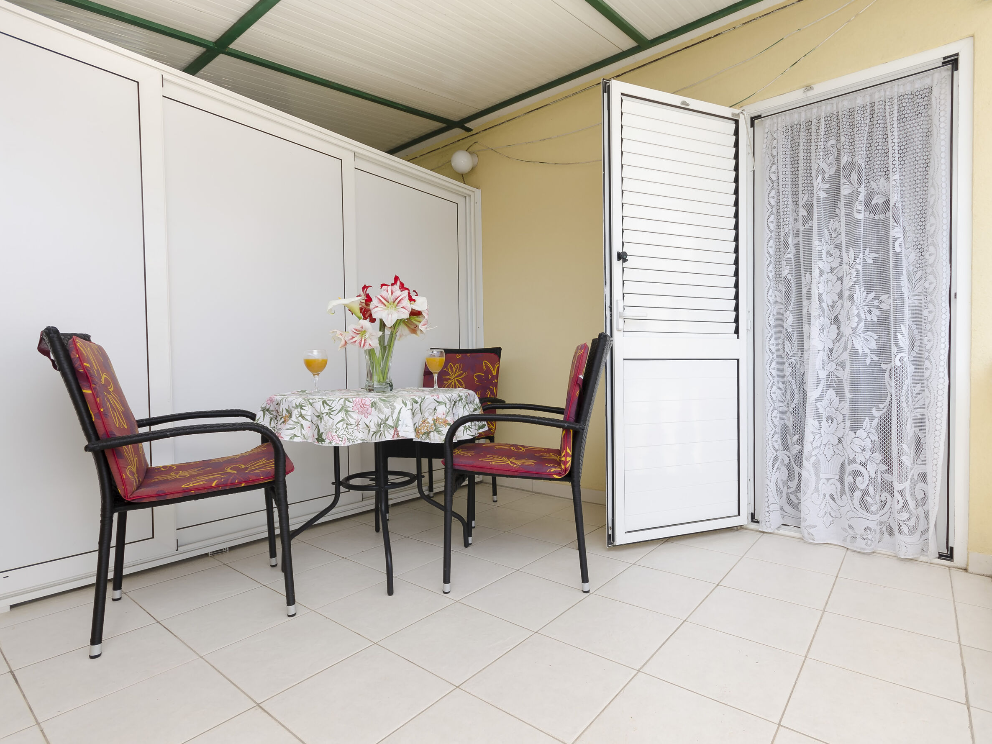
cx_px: 512
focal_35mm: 17
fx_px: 487
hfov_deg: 91.0
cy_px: 386
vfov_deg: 74.7
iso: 160
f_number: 7.1
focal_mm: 10
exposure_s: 1/160
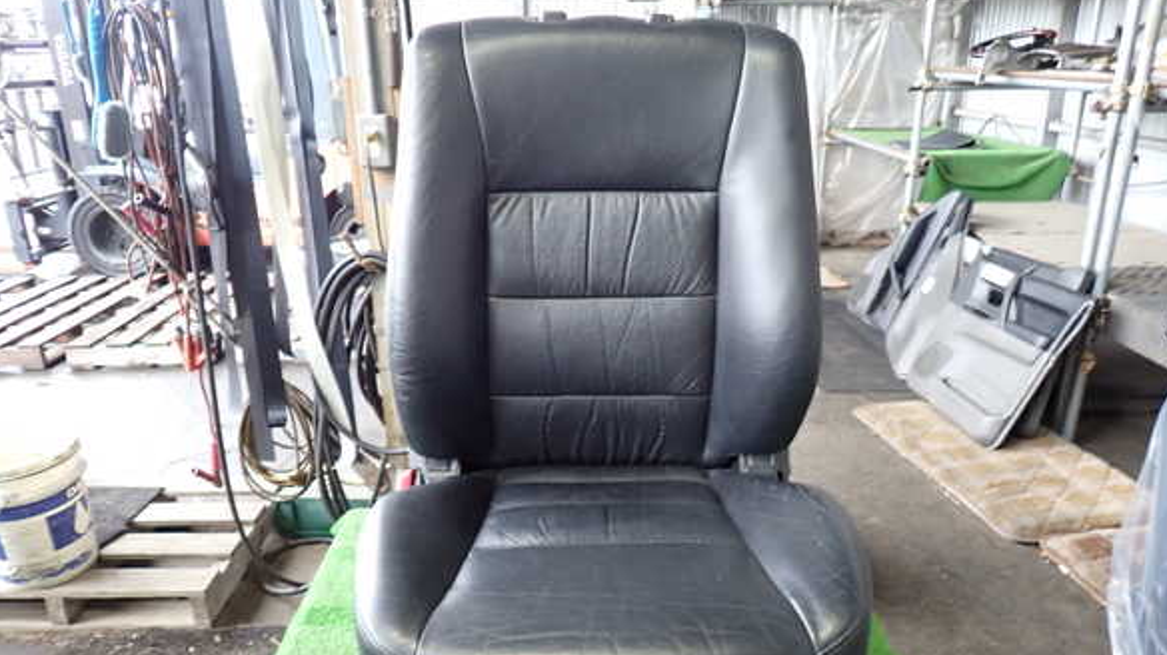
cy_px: 391
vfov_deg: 41.3
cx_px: 593
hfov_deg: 67.9
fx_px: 866
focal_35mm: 28
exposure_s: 1/30
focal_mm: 4.5
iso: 250
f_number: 2
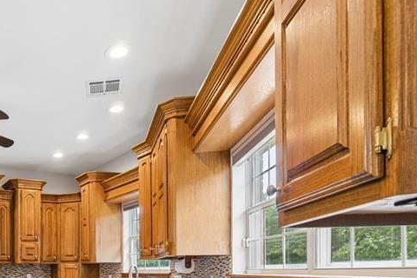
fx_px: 371
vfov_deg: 37.2
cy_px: 273
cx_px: 26
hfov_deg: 50.5
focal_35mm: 32
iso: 200
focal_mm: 10
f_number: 6.3
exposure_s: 1/40
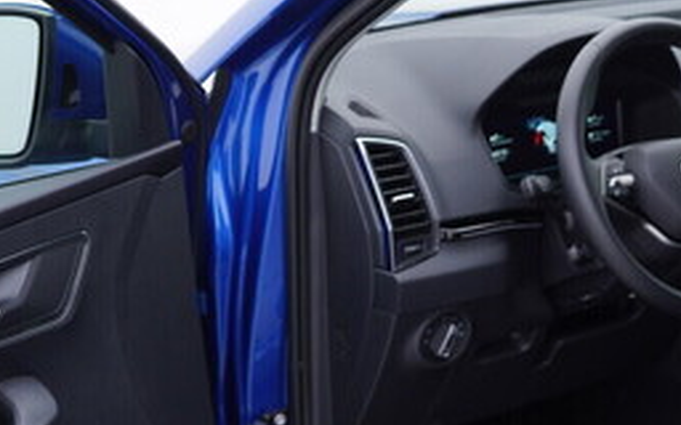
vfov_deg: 16.3
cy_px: 381
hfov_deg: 25.2
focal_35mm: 79
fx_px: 1466
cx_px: 636
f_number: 3.2
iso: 125
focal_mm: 24
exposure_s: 1/50
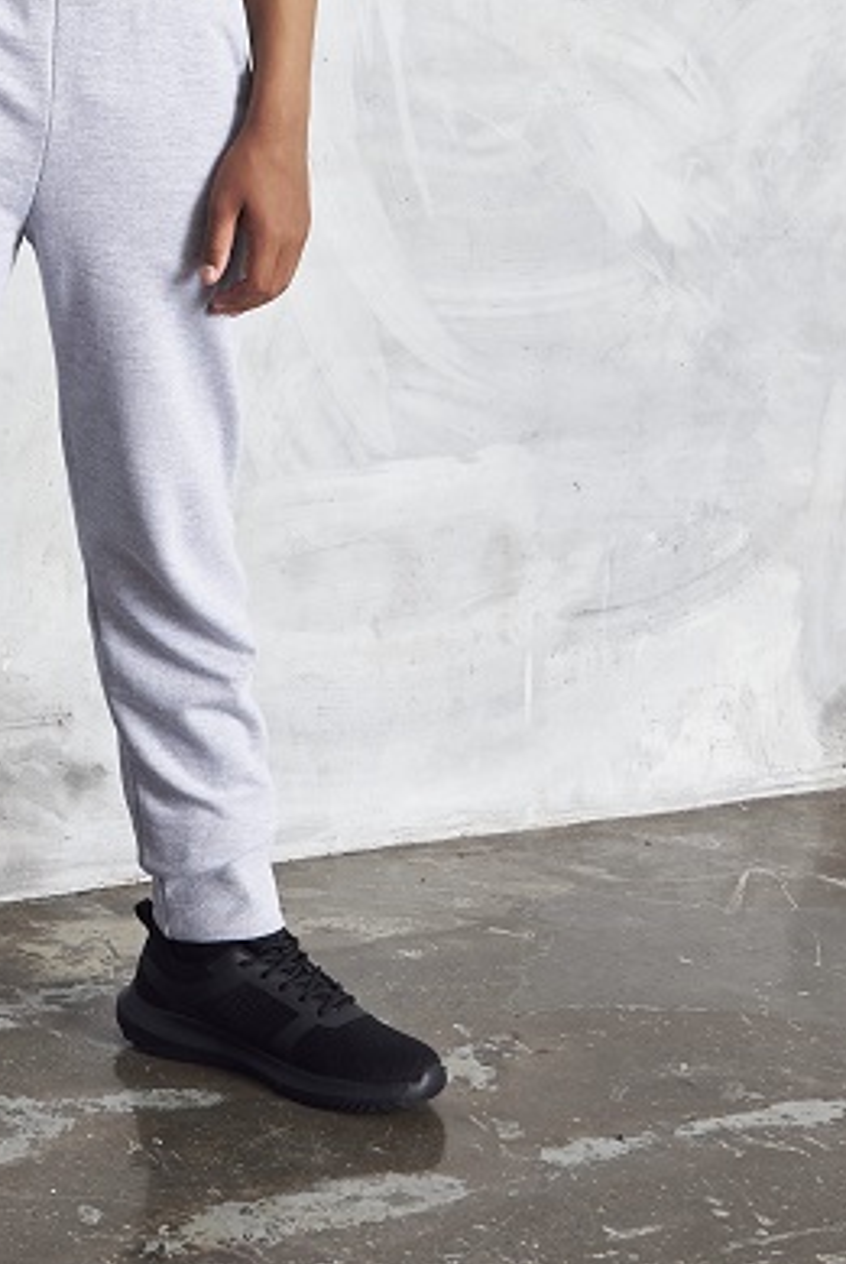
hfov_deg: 14.6
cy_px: -39
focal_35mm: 92
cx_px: -13
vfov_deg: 21.3
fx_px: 3234
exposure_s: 1/160
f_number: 10
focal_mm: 40
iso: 250
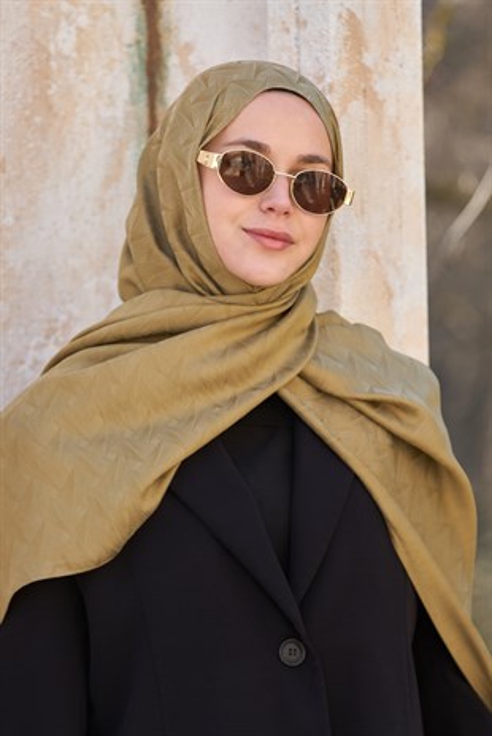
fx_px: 3275
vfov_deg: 12.8
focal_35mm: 160
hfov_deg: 8.6
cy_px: 368
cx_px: 246
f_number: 4.5
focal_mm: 160
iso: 200
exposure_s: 1/250
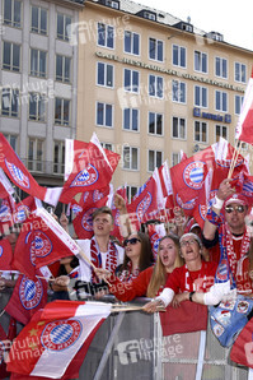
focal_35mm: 59
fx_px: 621
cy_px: 190
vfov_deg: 33.9
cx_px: 243
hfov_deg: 22.3
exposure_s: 1/160
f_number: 5.6
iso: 100
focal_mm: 26
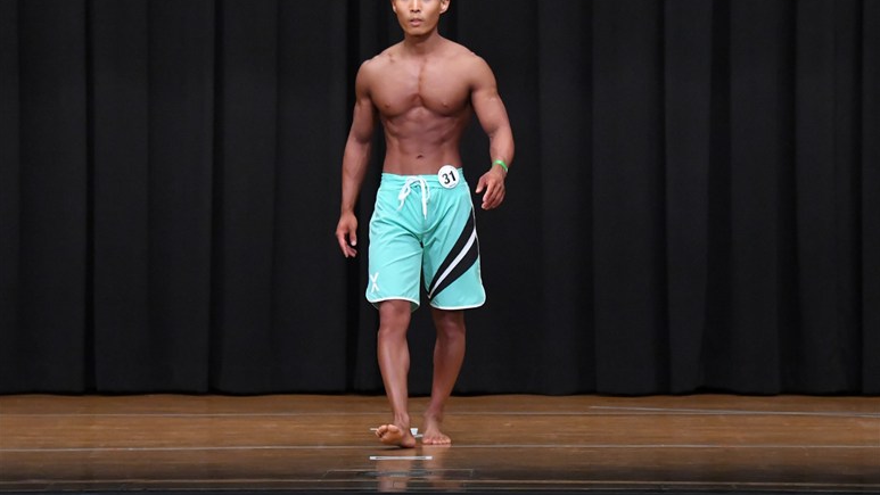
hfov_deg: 8.6
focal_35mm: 252
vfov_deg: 4.8
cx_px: 440
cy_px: 213
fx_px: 5881
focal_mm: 160
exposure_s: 1/400
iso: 8000
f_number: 5.6
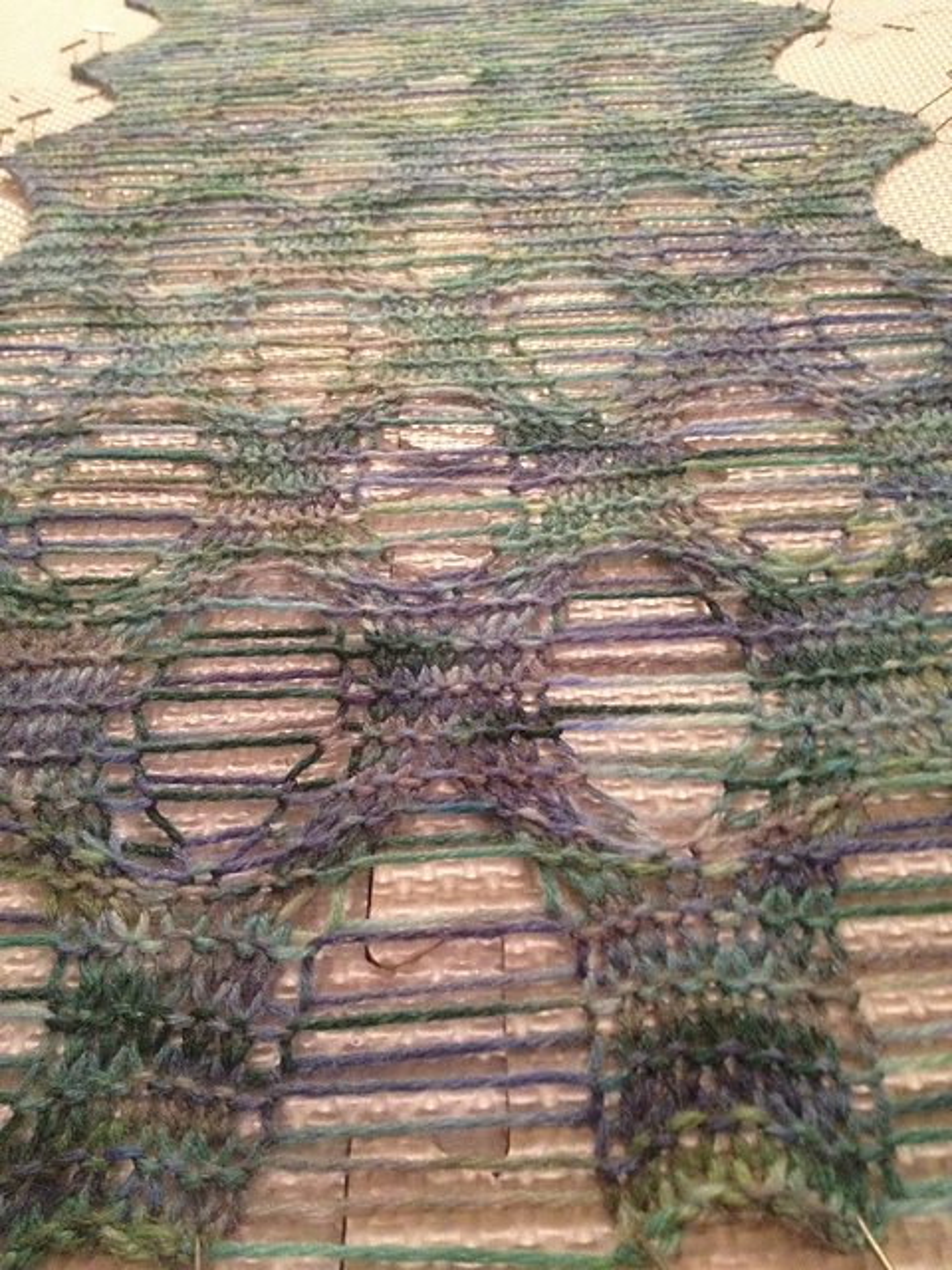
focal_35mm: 35
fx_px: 1283
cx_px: 476
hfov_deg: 40.7
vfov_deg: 52.6
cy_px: 635
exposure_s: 1/17
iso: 400
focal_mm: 4.28
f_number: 2.4
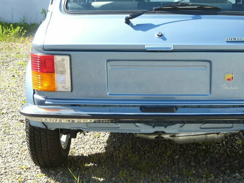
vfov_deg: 19.4
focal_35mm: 76
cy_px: 77
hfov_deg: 25.5
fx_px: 536
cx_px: 170
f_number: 3.8
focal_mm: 6.8
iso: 100
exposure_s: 1/200
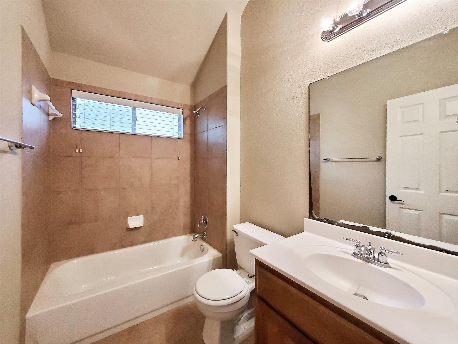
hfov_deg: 106.2
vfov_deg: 89.9
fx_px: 172
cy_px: 172
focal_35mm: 13
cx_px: 229
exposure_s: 1/60
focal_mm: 1.8
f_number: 2.2
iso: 400
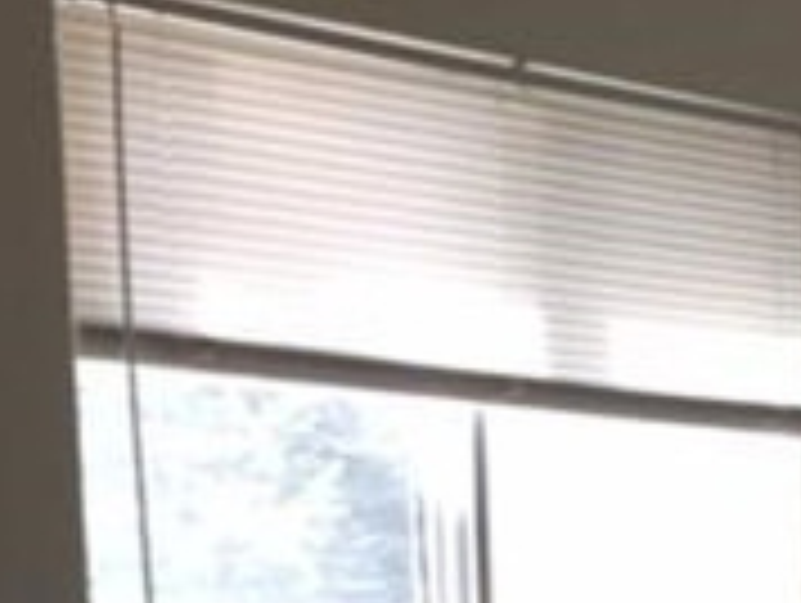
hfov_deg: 16.4
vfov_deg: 13.2
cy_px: 1004
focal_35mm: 104
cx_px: 1359
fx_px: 2410
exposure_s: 1/60
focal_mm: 4.15
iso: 32
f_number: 2.2
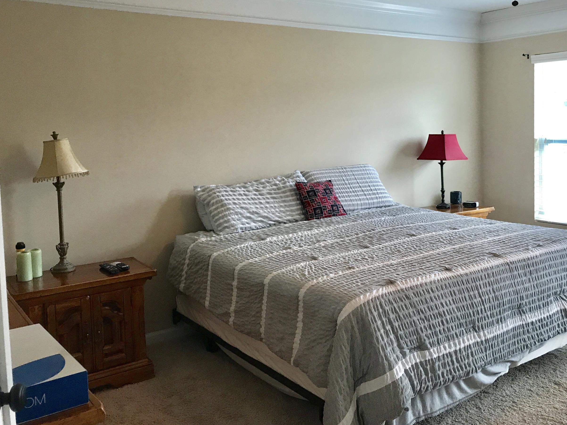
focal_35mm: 35
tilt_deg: -4.4
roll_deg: +1.7
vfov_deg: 40.4
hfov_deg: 52.2
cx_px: 346
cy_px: 162
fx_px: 573
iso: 32
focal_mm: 3.99
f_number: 1.8
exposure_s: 1/30
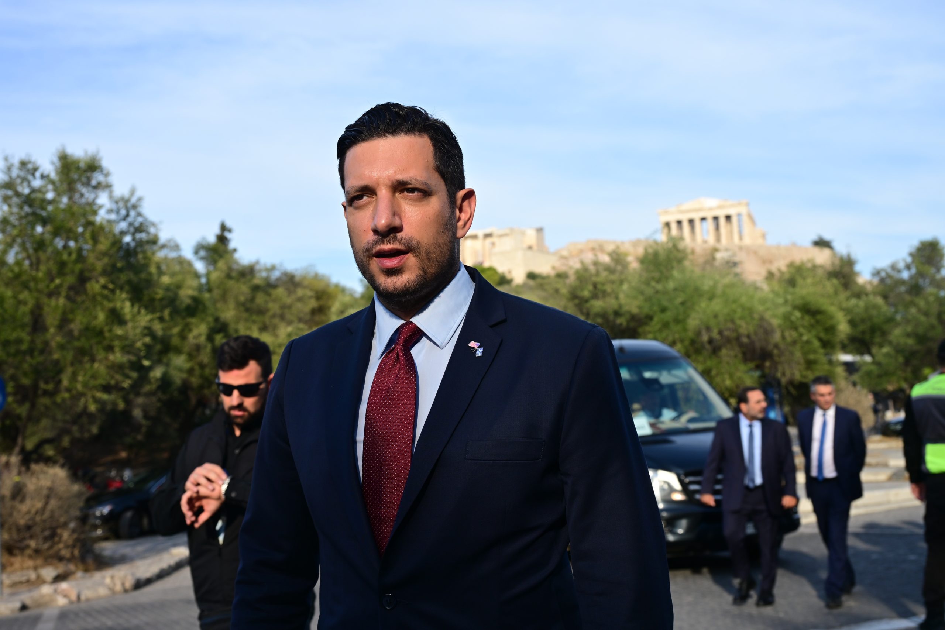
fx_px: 1102
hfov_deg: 46.4
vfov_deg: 31.9
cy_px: 315
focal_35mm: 42
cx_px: 472
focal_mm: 42
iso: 220
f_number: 6.3
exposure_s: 1/500
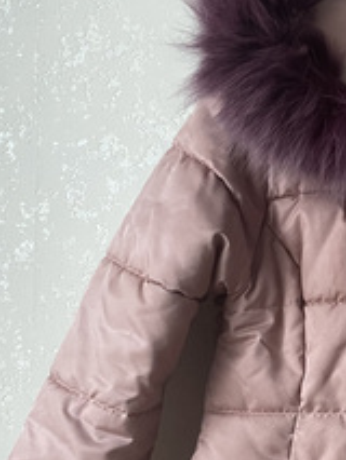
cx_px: 362
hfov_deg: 22.9
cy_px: 348
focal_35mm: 61
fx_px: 812
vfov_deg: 31.1
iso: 500
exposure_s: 1/33
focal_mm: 4.2
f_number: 1.6
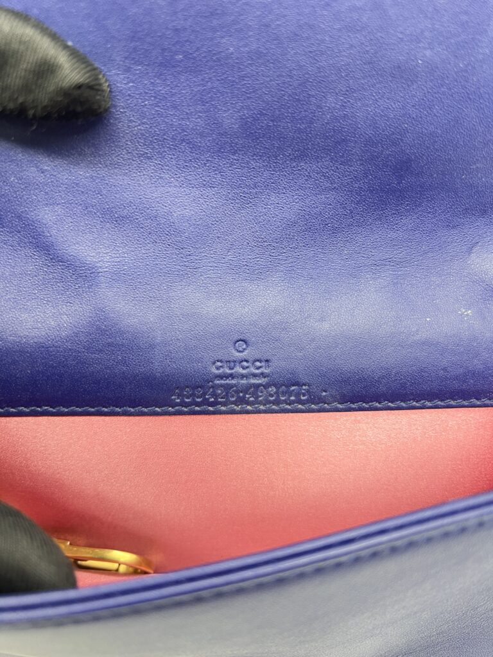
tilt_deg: -57.5
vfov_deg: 67.3
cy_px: 328
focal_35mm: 26
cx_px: 246
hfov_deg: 53.1
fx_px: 494
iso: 100
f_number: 1.5
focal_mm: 5.7
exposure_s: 1/50
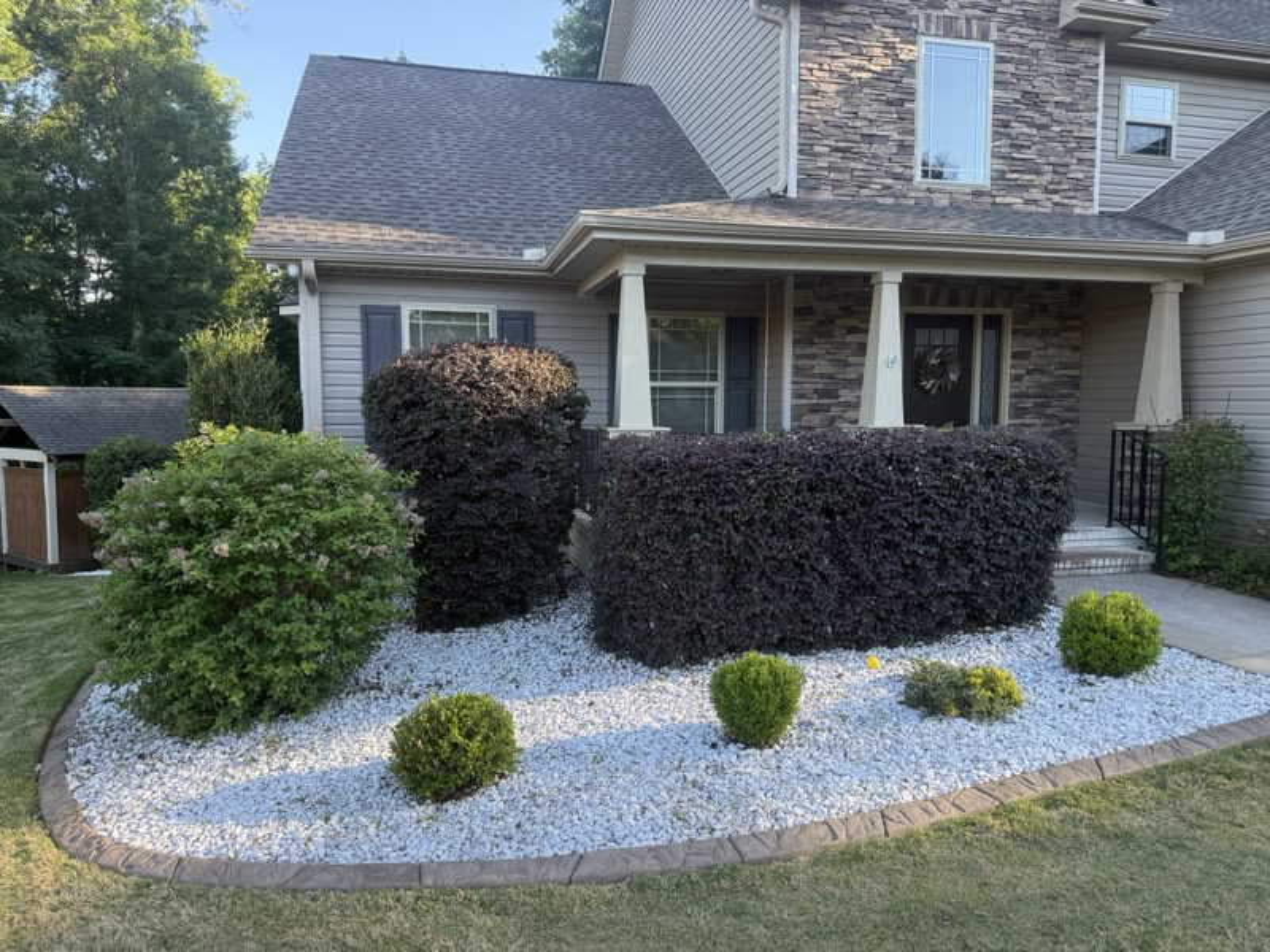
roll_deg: -0.2
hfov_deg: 71.6
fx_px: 881
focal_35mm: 24
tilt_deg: -4.7
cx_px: 635
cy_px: 476
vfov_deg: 56.8
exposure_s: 1/461
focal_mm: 6.76
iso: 100
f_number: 1.78
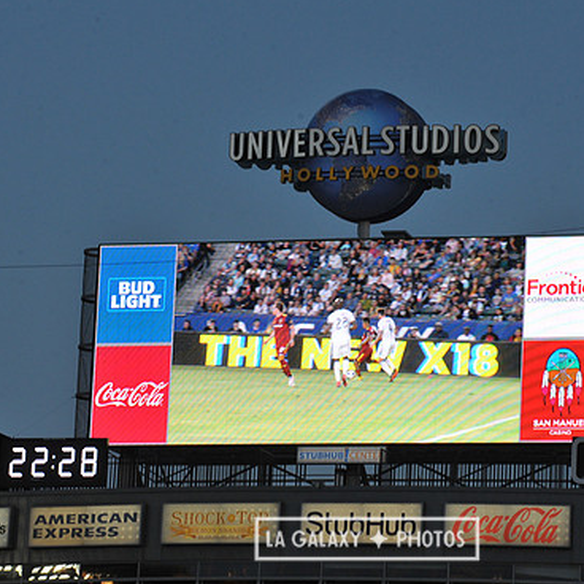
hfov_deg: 8.2
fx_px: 4085
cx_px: 367
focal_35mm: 214
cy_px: 300
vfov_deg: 8.2
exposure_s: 1/500
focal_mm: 160
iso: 1250
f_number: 11
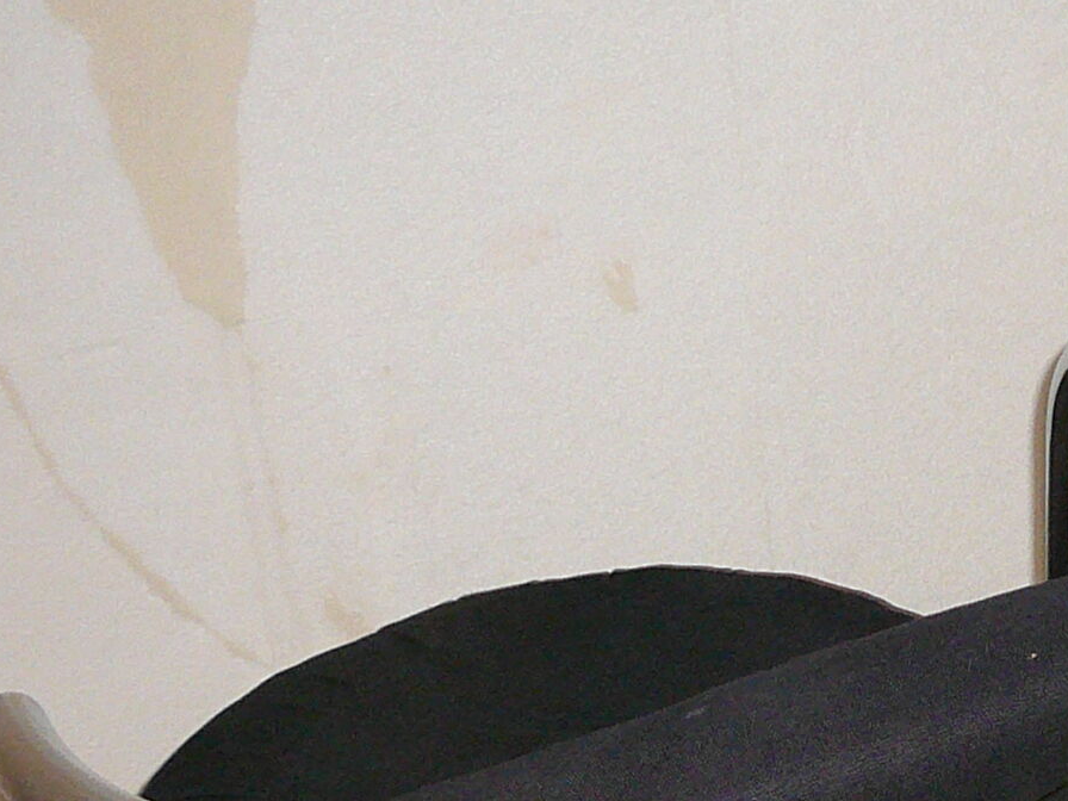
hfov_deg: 18.9
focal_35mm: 100
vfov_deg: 14.5
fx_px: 3085
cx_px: 1138
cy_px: 868
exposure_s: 1/30
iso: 200
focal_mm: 5.2
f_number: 2.8
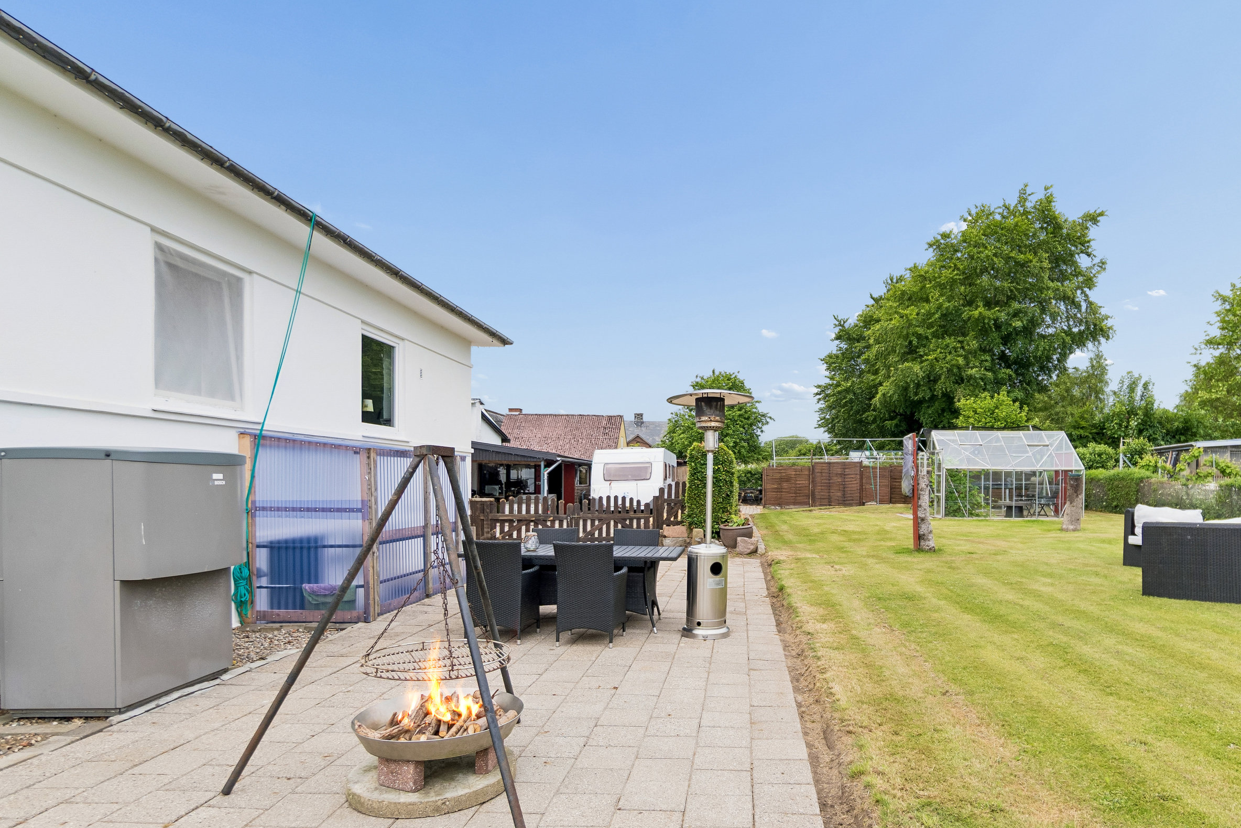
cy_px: 461
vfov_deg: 64.4
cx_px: 757
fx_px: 655
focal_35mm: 19
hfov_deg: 85.6
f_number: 4
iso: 200
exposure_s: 1/640
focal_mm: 10
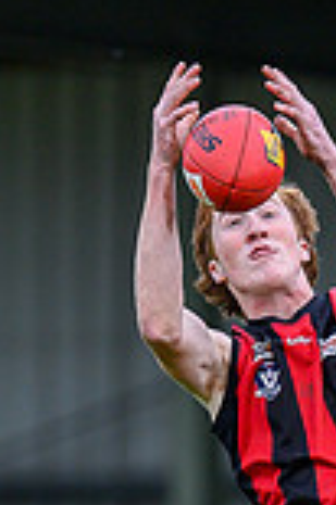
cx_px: 427
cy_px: 583
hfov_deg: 0.4
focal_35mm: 3300
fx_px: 46300
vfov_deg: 0.6
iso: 360
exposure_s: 1/1250
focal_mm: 500
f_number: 4
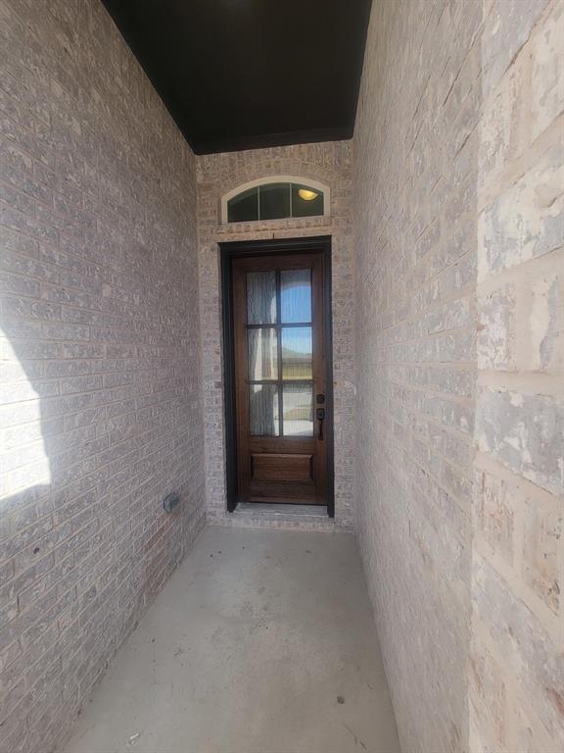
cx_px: 282
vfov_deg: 106.2
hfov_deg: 89.9
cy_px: 376
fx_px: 282
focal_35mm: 13
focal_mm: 2.2
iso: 50
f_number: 2.2
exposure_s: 1/392
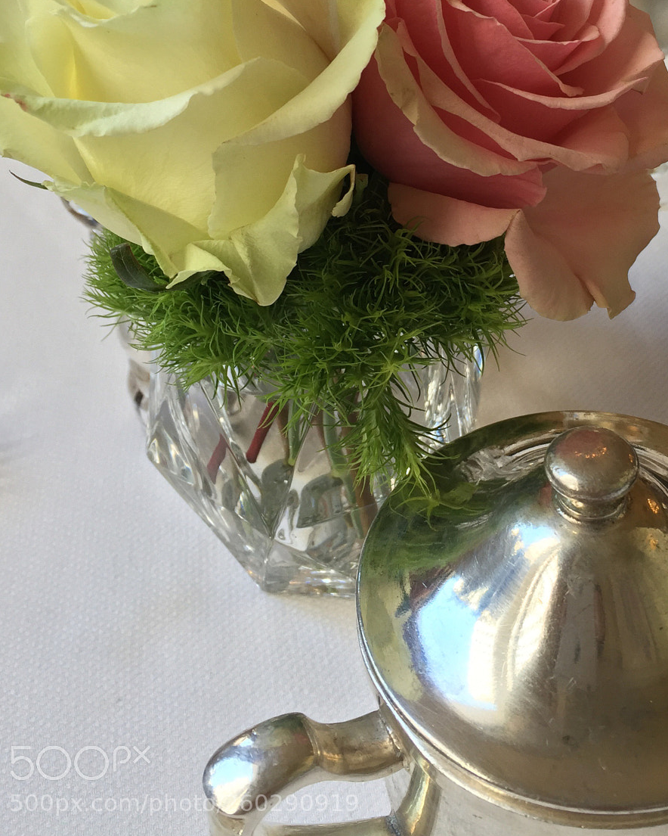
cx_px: 416
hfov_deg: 36.3
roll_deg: +7.2
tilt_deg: -33.4
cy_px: 257
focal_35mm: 41
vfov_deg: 43.9
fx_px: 1013
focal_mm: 4.15
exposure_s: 1/120
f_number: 2.2
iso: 50
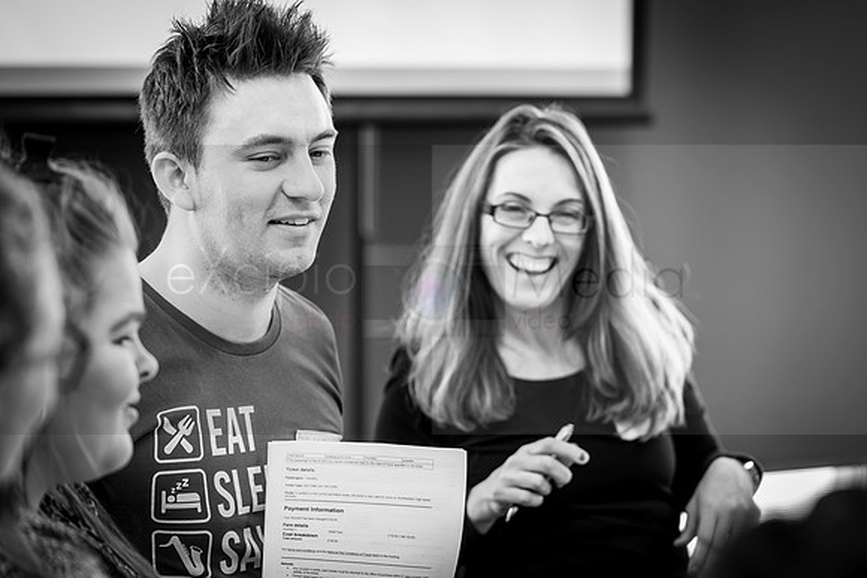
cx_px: 468
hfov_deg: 20.5
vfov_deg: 13.8
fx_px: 2392
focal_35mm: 99
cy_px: 307
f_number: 2.8
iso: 500
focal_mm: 91
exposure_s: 1/125
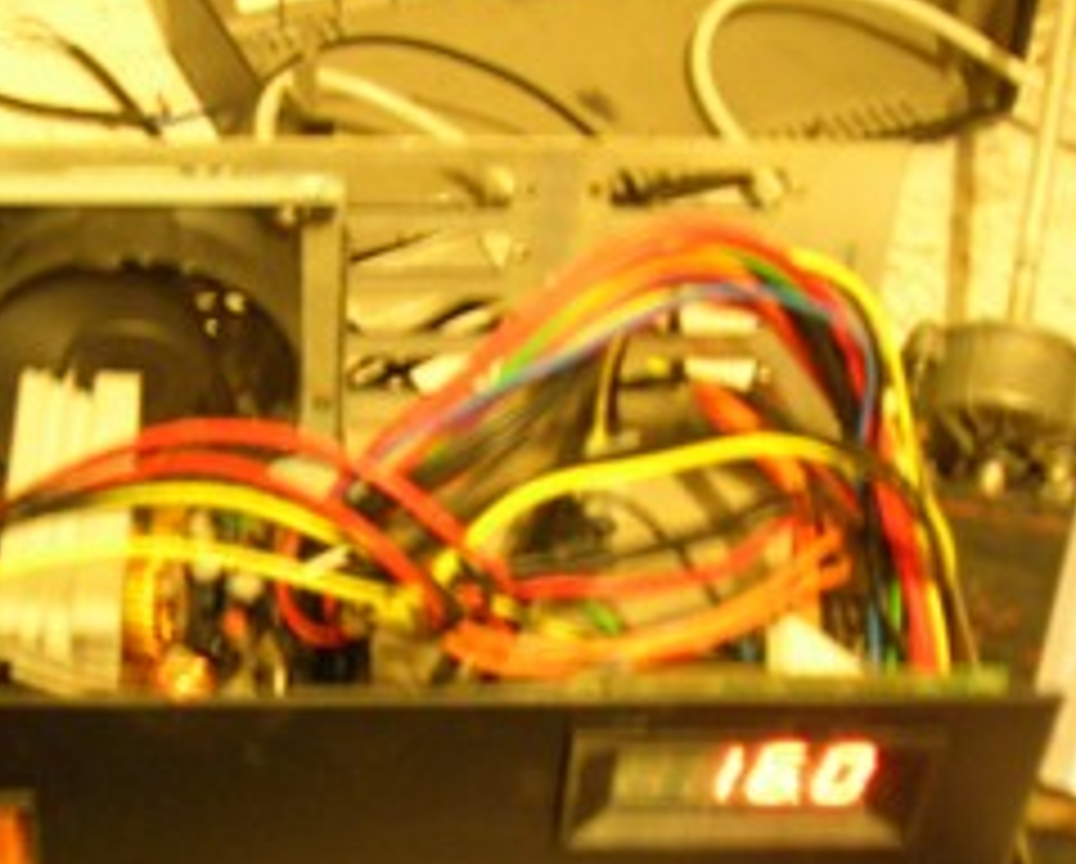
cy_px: 544
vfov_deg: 20.4
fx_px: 2392
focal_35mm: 75
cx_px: 252
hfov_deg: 25.0
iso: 200
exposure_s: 1/1.1
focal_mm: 7.7
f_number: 3.2
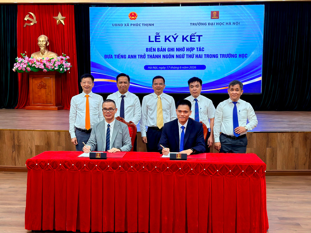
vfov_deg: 33.6
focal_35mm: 43
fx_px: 386
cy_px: 116
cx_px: 156
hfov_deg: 43.9
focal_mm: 6.76
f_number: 1.78
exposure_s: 1/100
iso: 125
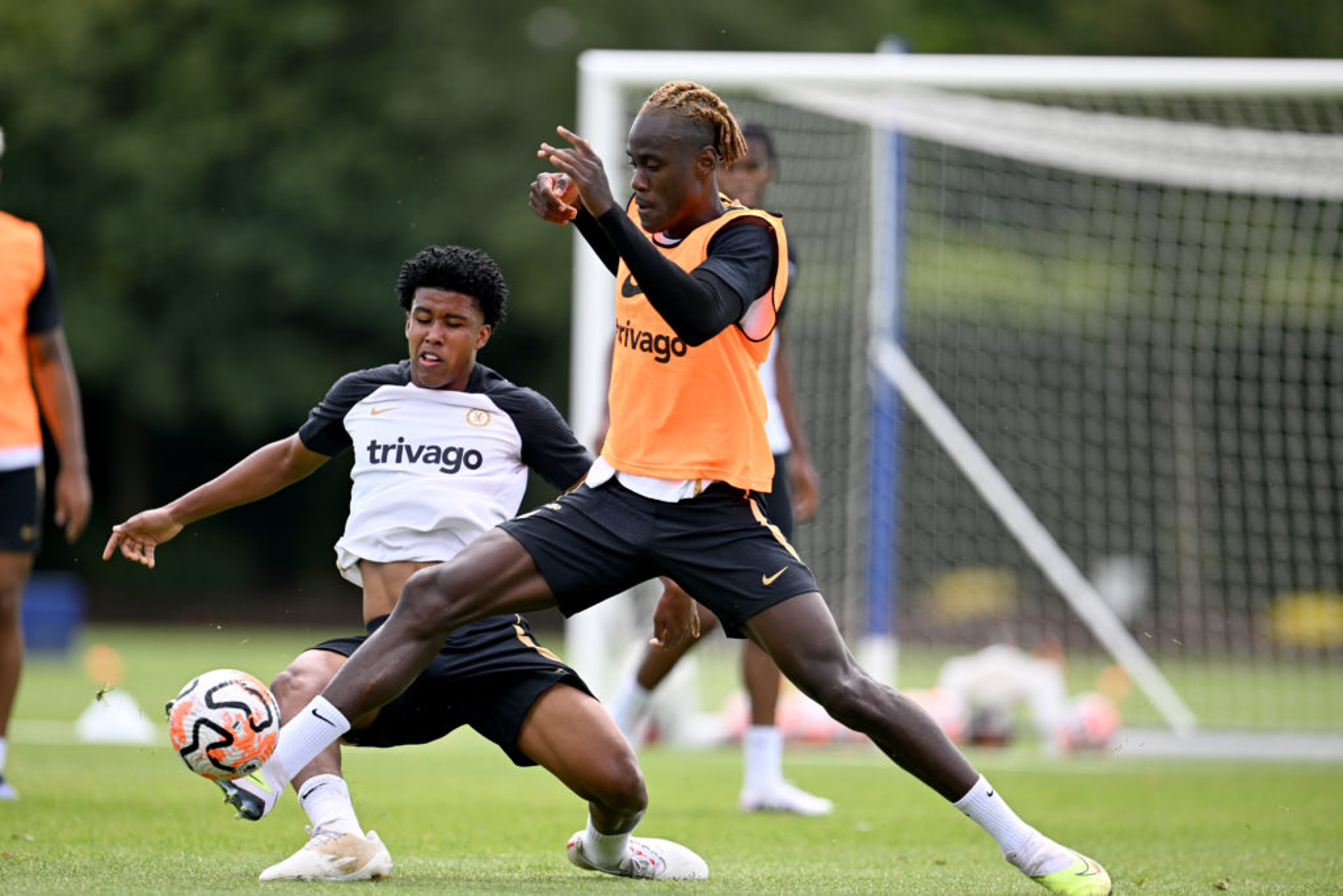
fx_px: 14923
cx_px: 672
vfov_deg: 3.4
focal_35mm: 400
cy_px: 448
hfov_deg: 5.2
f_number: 2.8
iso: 200
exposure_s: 1/1600
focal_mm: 400
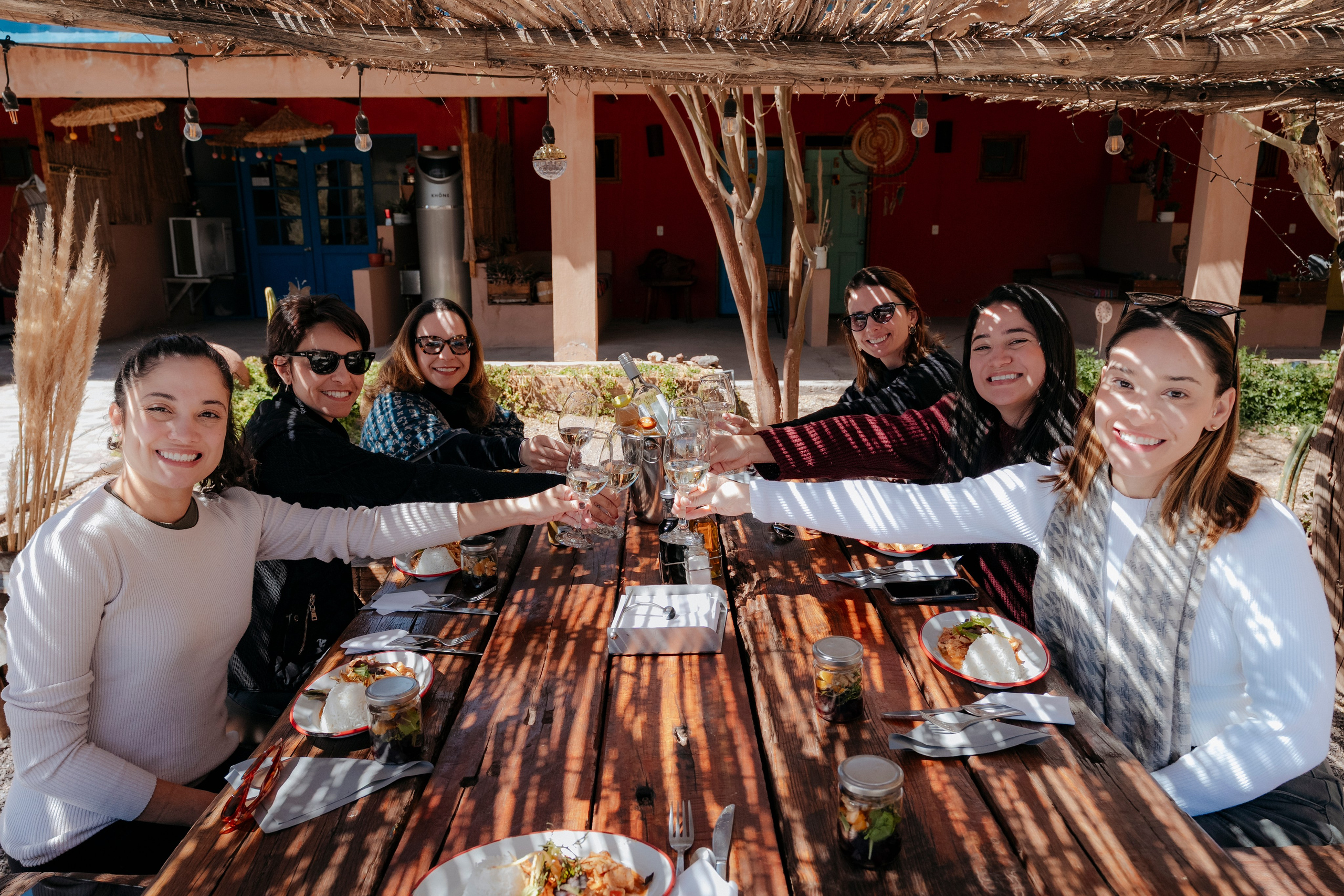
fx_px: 961
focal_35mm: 26
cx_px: 661
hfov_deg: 69.9
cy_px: 447
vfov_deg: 50.0
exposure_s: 1/320
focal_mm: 25
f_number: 6.3
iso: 800
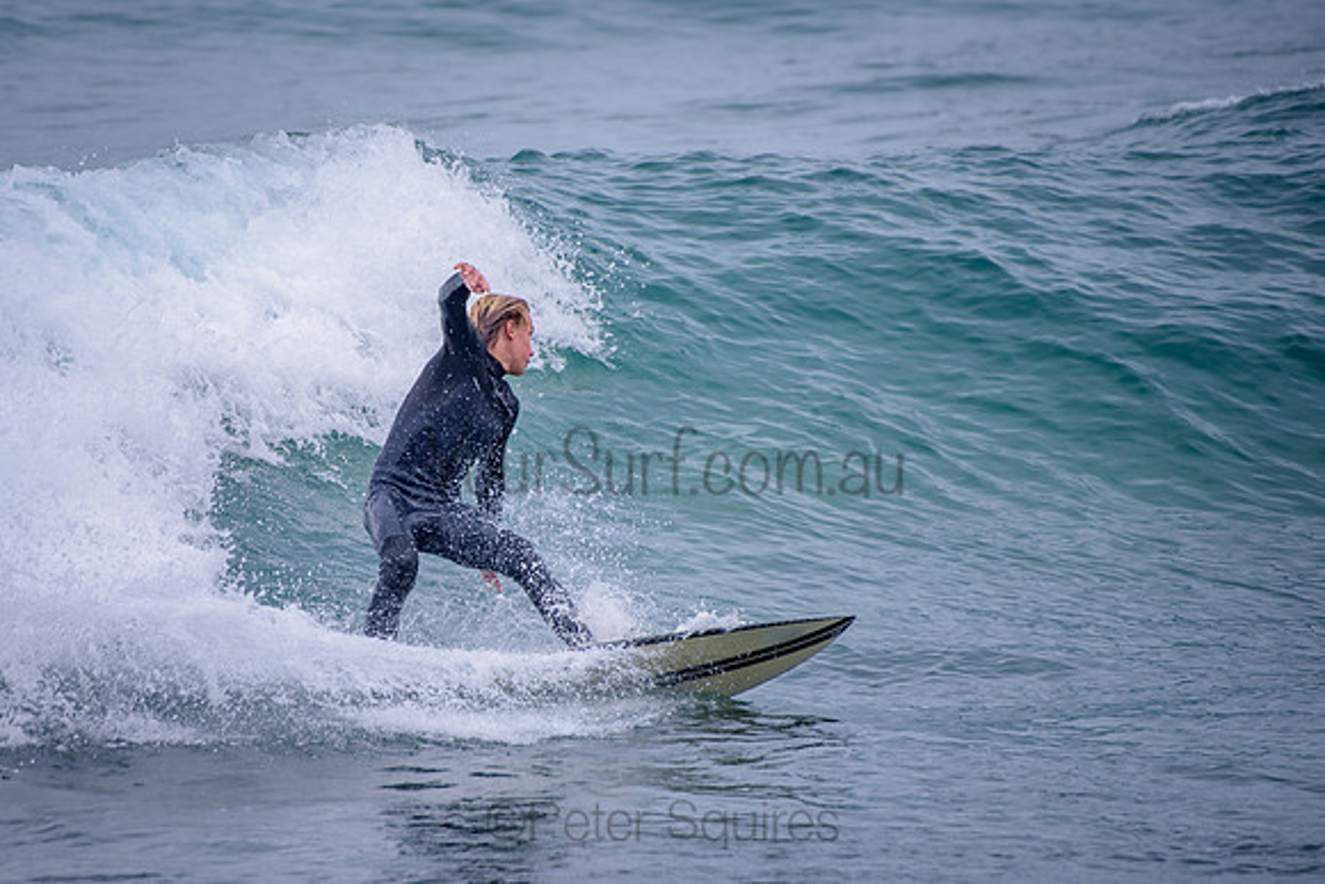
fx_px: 22568
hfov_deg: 3.4
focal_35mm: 613
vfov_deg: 2.2
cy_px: 489
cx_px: 513
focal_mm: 500
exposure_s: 1/2000
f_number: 5.6
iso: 160
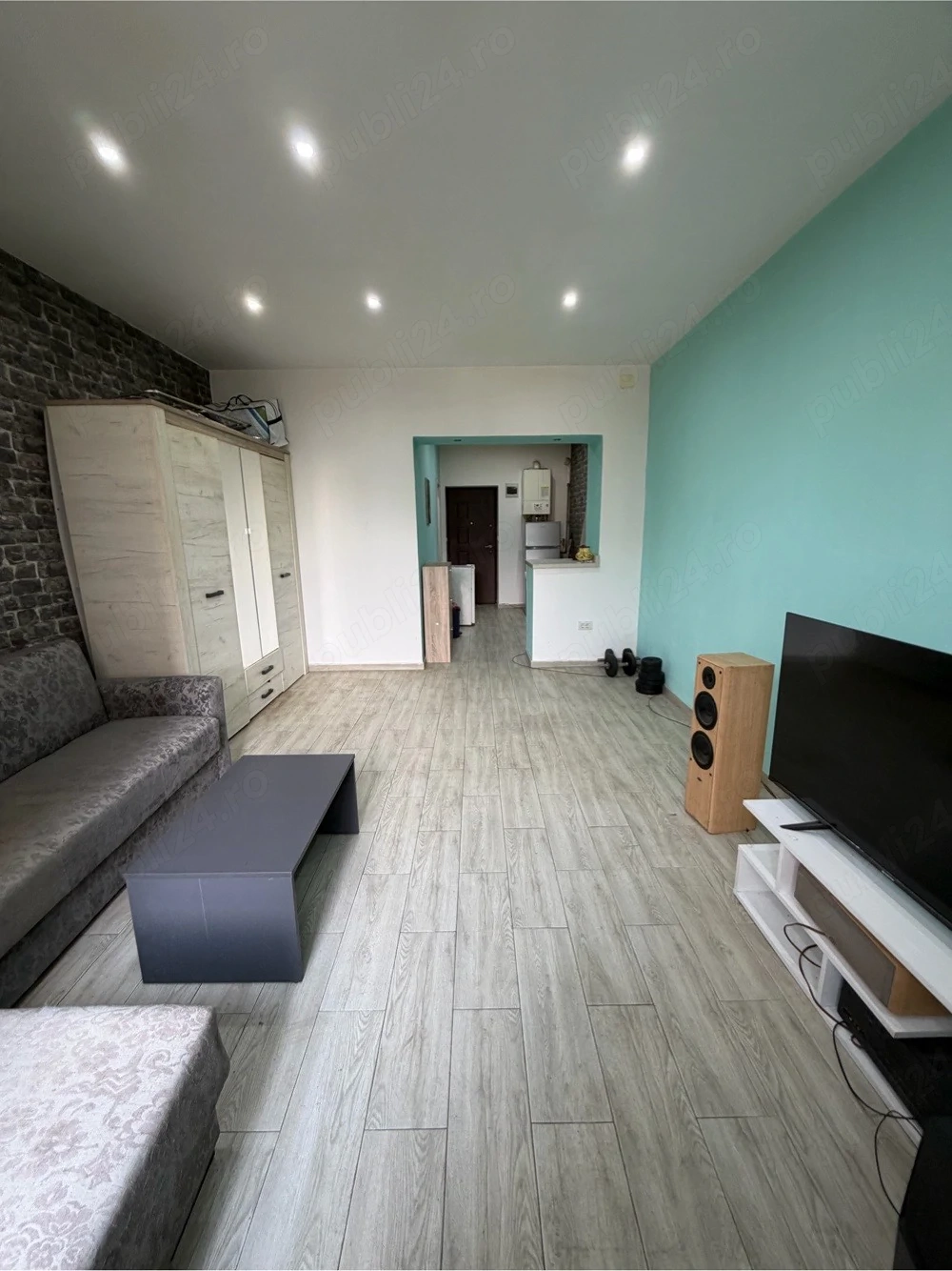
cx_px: 476
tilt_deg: -11.4
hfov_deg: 85.7
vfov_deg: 102.1
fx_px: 514
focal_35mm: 14
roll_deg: -0.1
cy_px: 636
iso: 200
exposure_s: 1/100
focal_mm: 2.22
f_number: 2.2
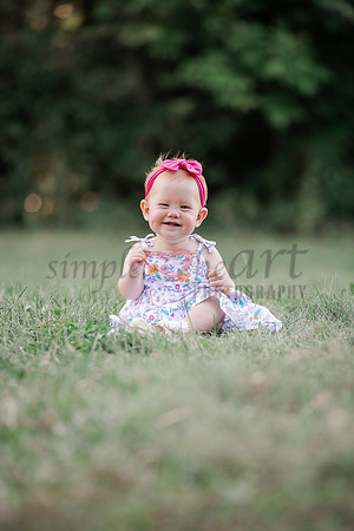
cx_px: 177
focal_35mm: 200
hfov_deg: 6.9
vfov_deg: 10.3
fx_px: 2950
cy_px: 266
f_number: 3.5
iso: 320
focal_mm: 200
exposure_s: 1/400
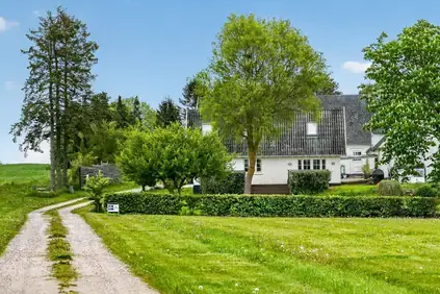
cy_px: 186
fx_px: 1821
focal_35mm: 149
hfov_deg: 13.8
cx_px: 261
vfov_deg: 9.2
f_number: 8
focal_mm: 105
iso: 400
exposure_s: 1/125
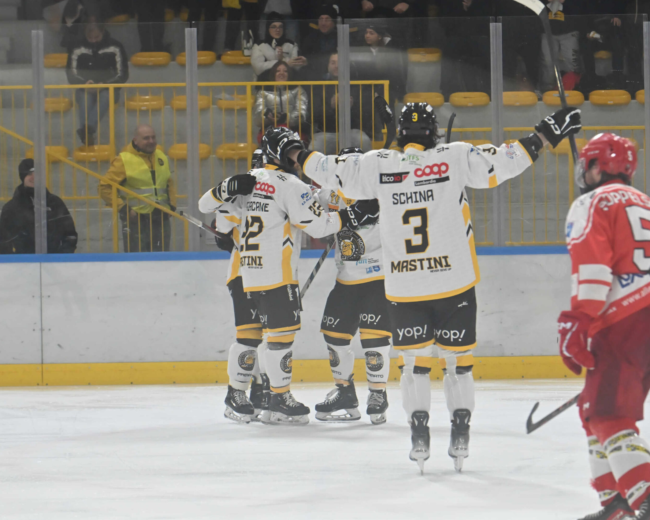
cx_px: 283
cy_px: 259
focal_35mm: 198
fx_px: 3809
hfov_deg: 9.8
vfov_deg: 7.8
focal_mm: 175
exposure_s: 1/1000
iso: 4000
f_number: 6.3
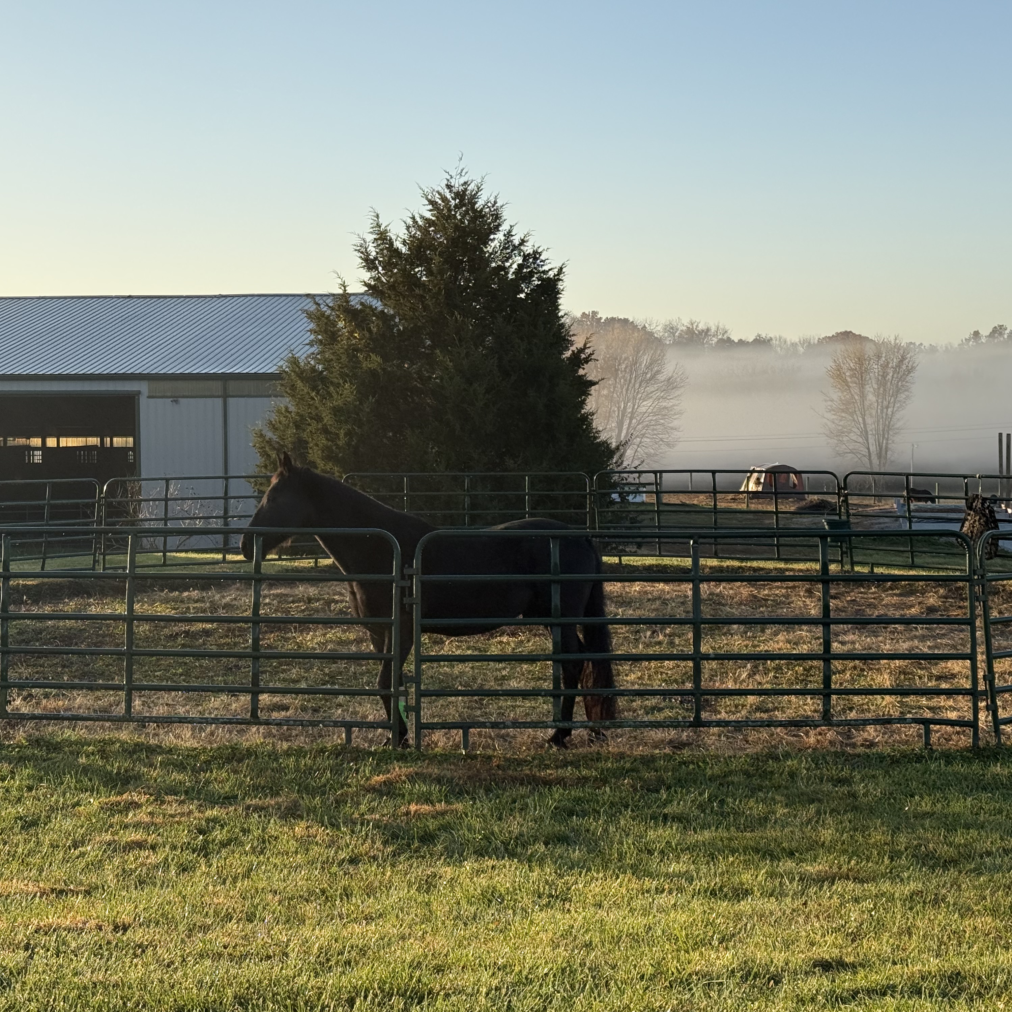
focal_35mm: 57
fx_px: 1885
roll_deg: +1.6
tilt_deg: -2.6
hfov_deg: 30.0
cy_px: 508
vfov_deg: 30.0
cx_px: 432
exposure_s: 1/2577
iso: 64
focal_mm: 6.76
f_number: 1.78
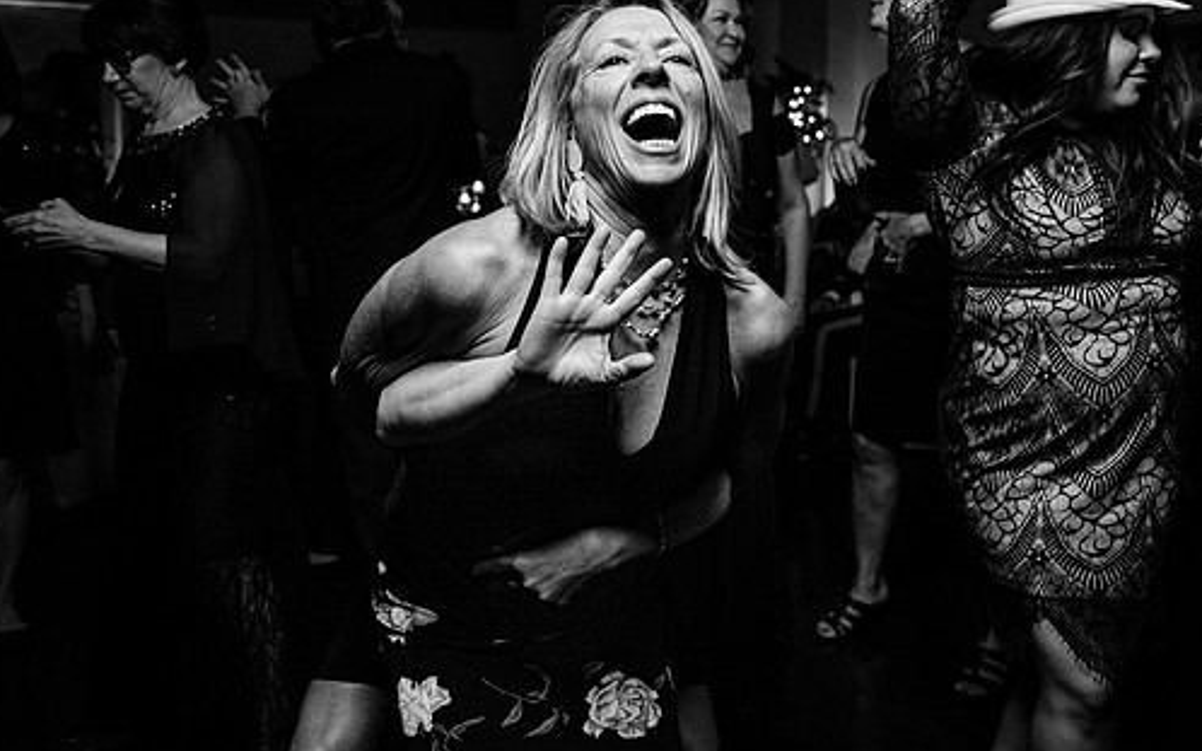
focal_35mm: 33
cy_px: 289
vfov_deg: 38.1
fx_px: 1081
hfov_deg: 58.1
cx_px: 626
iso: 2000
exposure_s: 1/200
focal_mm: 27
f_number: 4
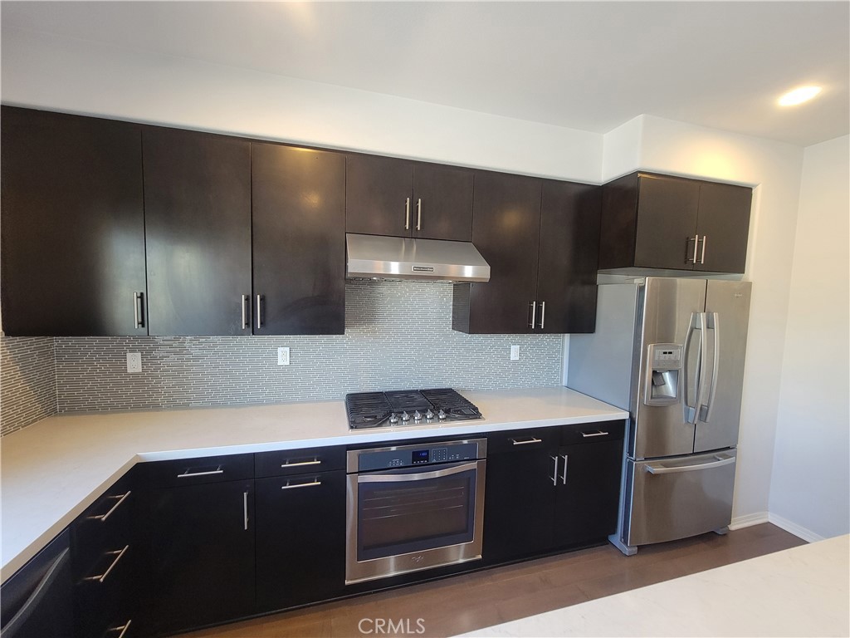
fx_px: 319
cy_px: 319
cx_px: 425
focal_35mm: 13
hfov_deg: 106.2
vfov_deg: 89.9
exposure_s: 1/60
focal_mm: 2.2
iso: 320
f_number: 2.2
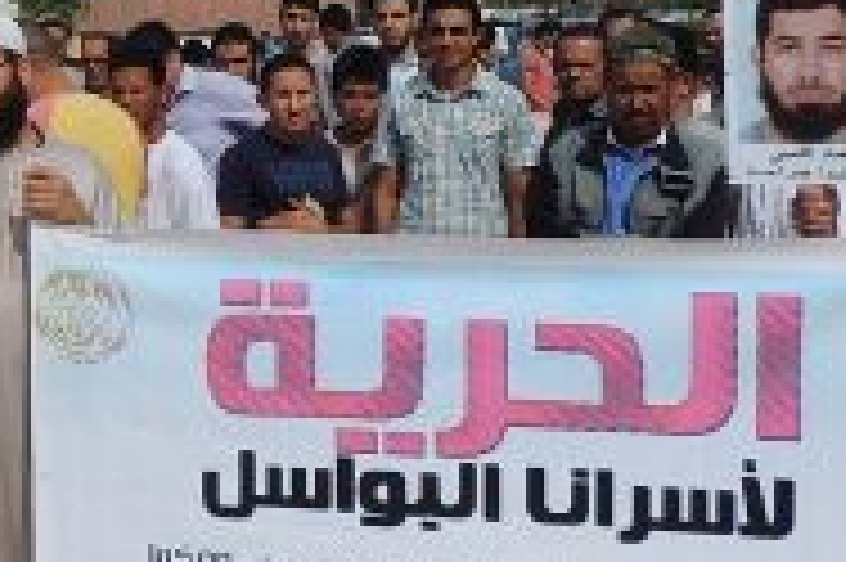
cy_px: 146
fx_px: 1996
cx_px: -140
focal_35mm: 85
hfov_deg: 22.3
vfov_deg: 16.0
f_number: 3.7
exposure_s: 1/1600
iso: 100
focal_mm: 4.3
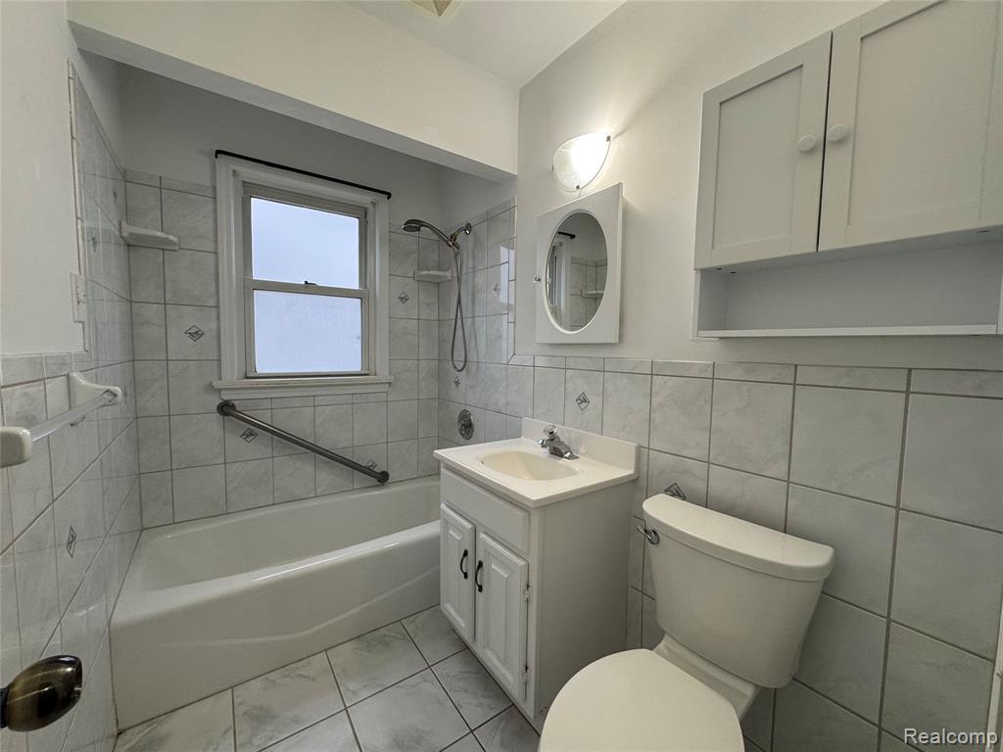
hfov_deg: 102.1
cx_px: 502
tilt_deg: -6.3
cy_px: 376
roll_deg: -1.3
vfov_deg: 85.7
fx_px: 406
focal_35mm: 14
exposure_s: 1/120
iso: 160
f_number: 2.2
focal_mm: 2.22
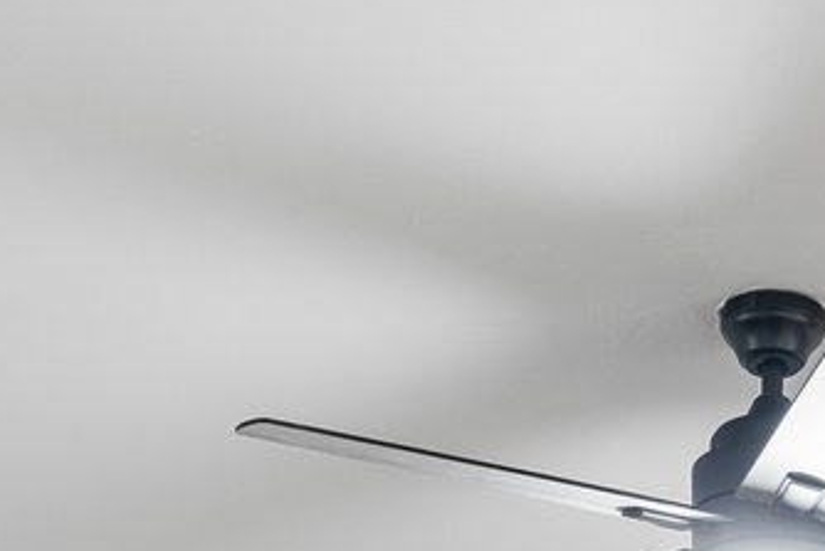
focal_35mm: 98
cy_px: 1338
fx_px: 2247
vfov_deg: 11.5
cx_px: 818
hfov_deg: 20.2
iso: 200
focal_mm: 16
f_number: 8
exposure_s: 1/5
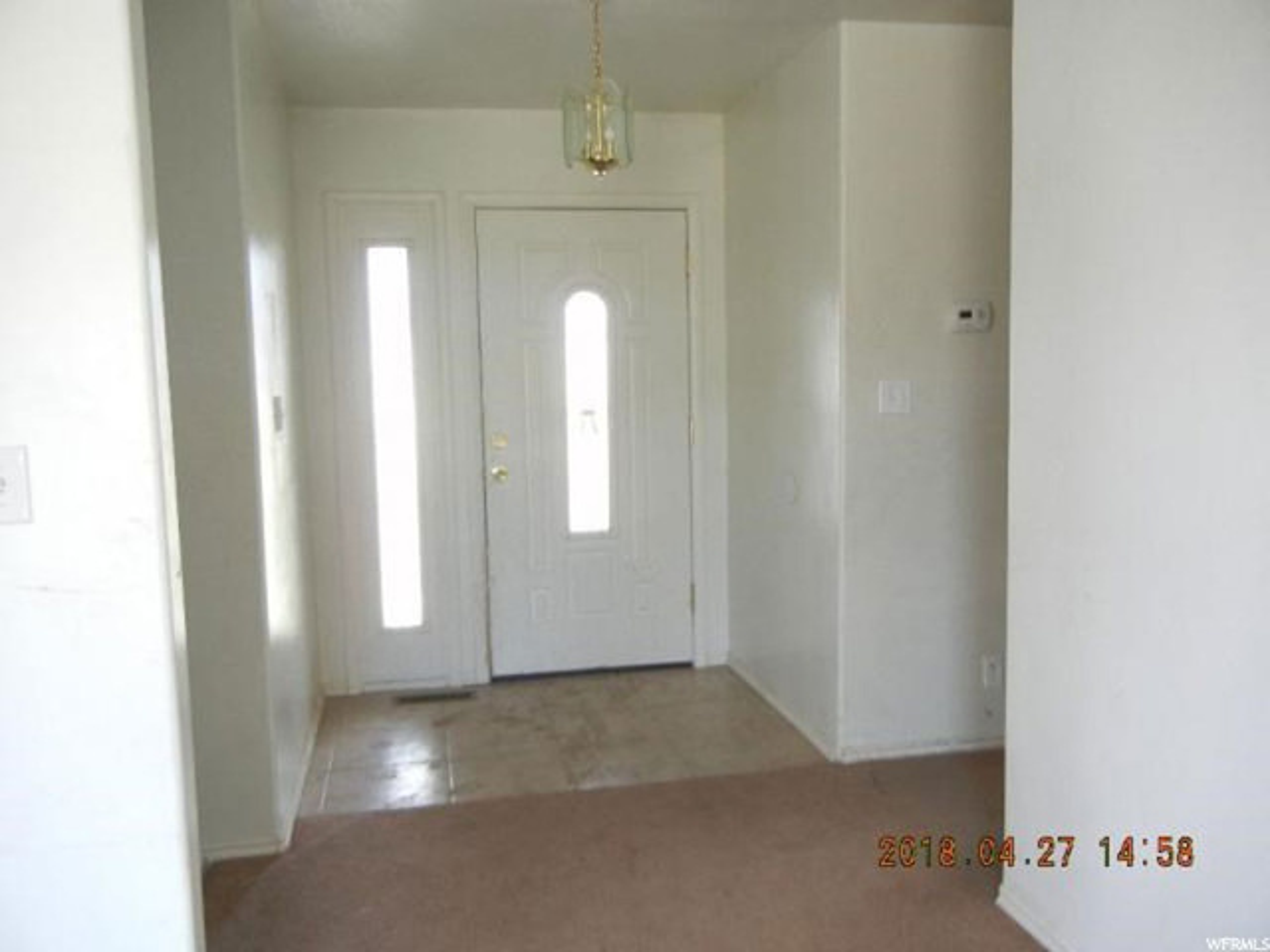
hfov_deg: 60.0
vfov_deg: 46.8
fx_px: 1101
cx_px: 635
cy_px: 476
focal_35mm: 30
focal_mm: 5.4
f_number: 3.5
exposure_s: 1/34.5
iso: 249
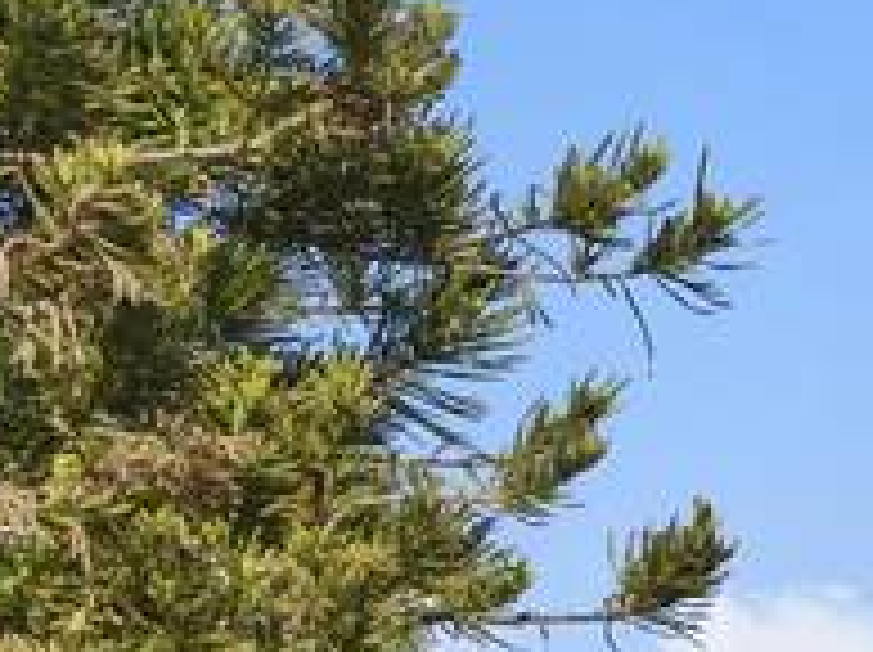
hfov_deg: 12.2
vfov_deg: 11.5
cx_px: 2385
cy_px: 1511
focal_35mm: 108
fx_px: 2720
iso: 100
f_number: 8
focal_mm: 17
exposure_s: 1/250
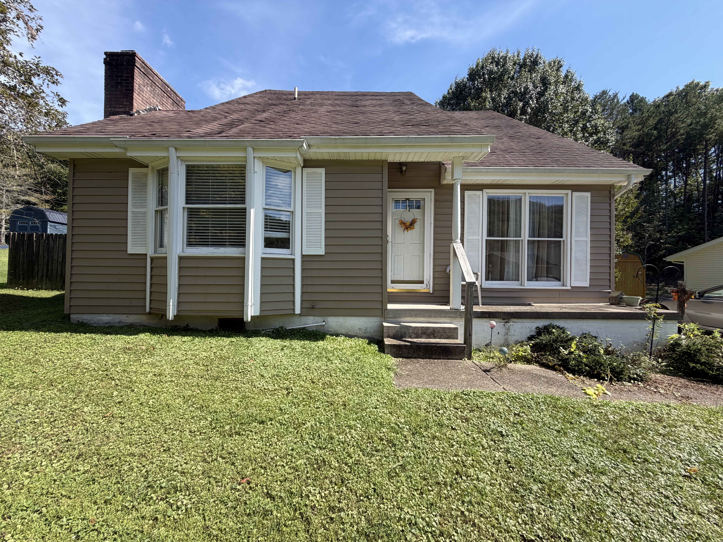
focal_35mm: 14
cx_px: 362
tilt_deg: +1.1
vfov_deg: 85.7
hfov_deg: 102.1
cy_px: 271
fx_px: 292
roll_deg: +0.0
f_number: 2.2
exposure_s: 1/770
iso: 40
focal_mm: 2.22
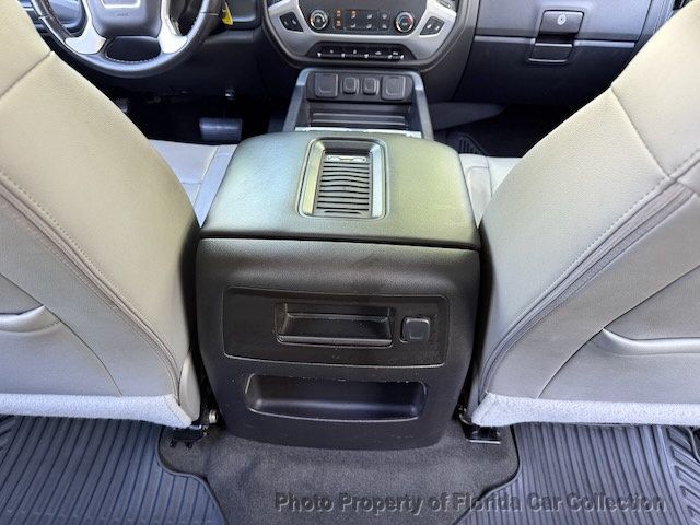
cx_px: 350
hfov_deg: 71.6
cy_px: 262
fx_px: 485
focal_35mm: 24
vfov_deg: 56.8
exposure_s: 1/60
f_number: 1.78
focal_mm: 6.76
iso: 250
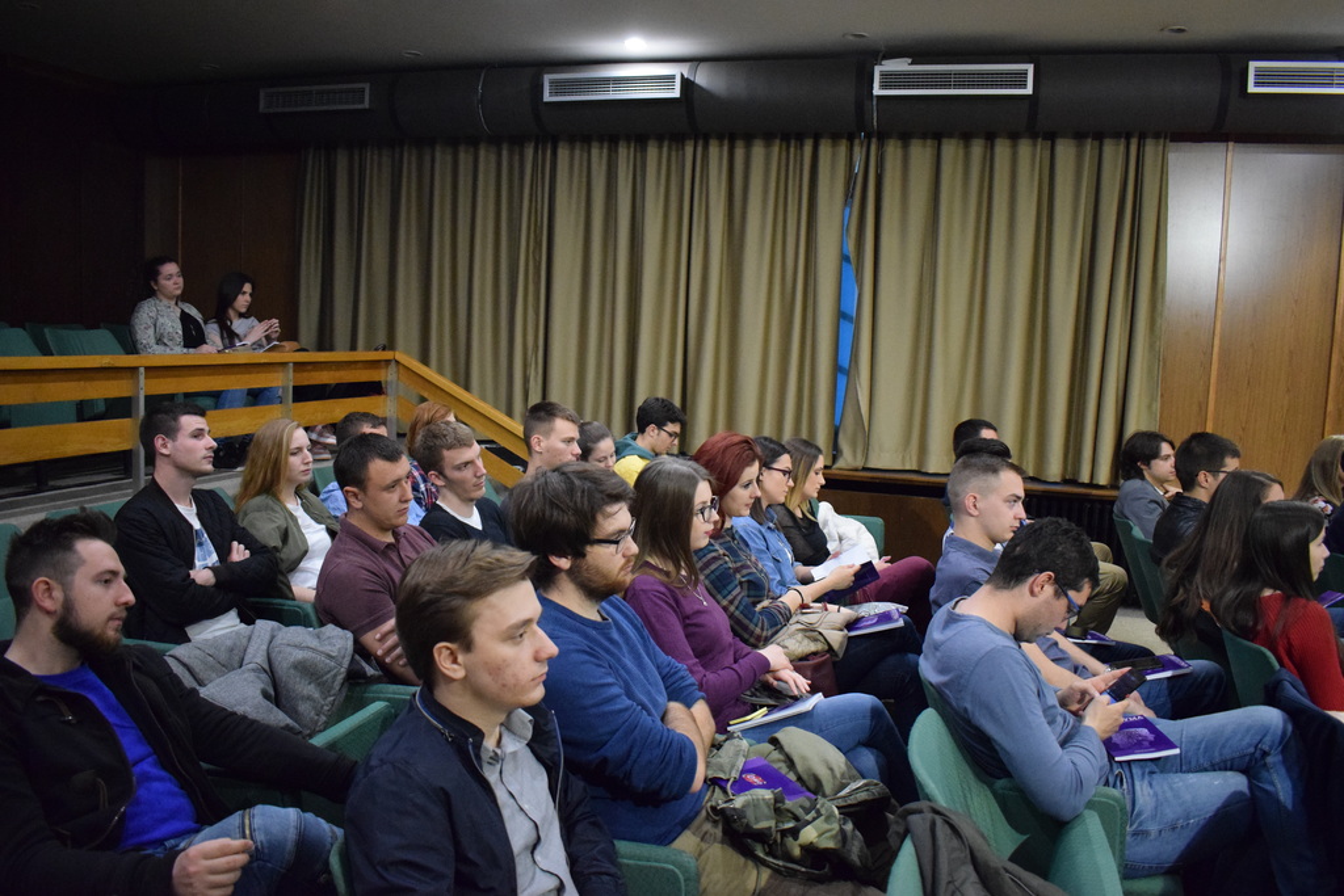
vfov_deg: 47.9
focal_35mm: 27
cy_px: 448
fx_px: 1008
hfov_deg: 67.4
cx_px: 672
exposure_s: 1/60
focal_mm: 18
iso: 4500
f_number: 3.5
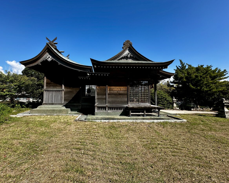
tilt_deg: +5.3
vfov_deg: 84.0
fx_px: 102
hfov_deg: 96.5
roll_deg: -0.6
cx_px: 104
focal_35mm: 15
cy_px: 89
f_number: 2.2
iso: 40
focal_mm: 2.22
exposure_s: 1/831
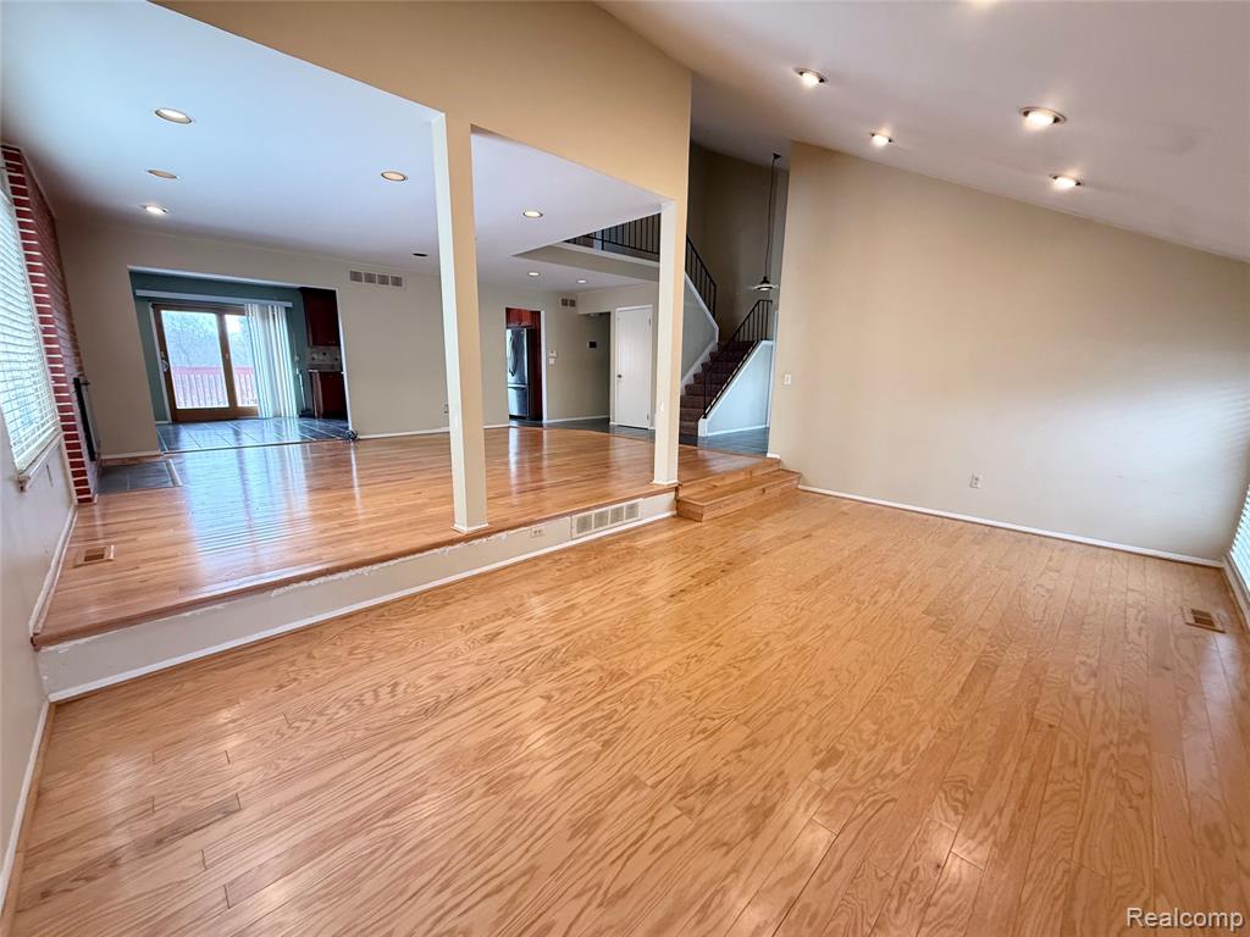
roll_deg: -0.6
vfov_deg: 85.7
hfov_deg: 102.1
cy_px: 468
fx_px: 506
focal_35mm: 14
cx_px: 625
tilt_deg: -11.3
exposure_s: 1/120
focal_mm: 2.22
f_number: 2.2
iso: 320
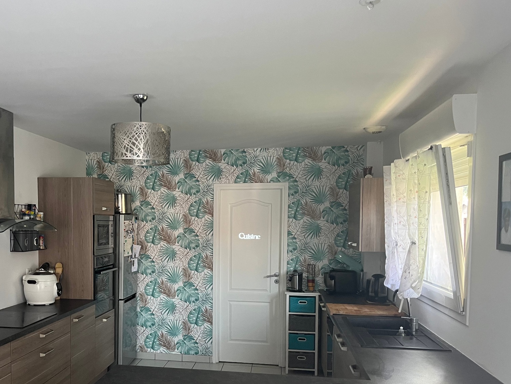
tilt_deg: -3.2
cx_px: 175
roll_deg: +0.4
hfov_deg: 51.7
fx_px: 517
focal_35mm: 35
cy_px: 251
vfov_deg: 40.3
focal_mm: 5.1
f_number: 1.6
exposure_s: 1/60
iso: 160
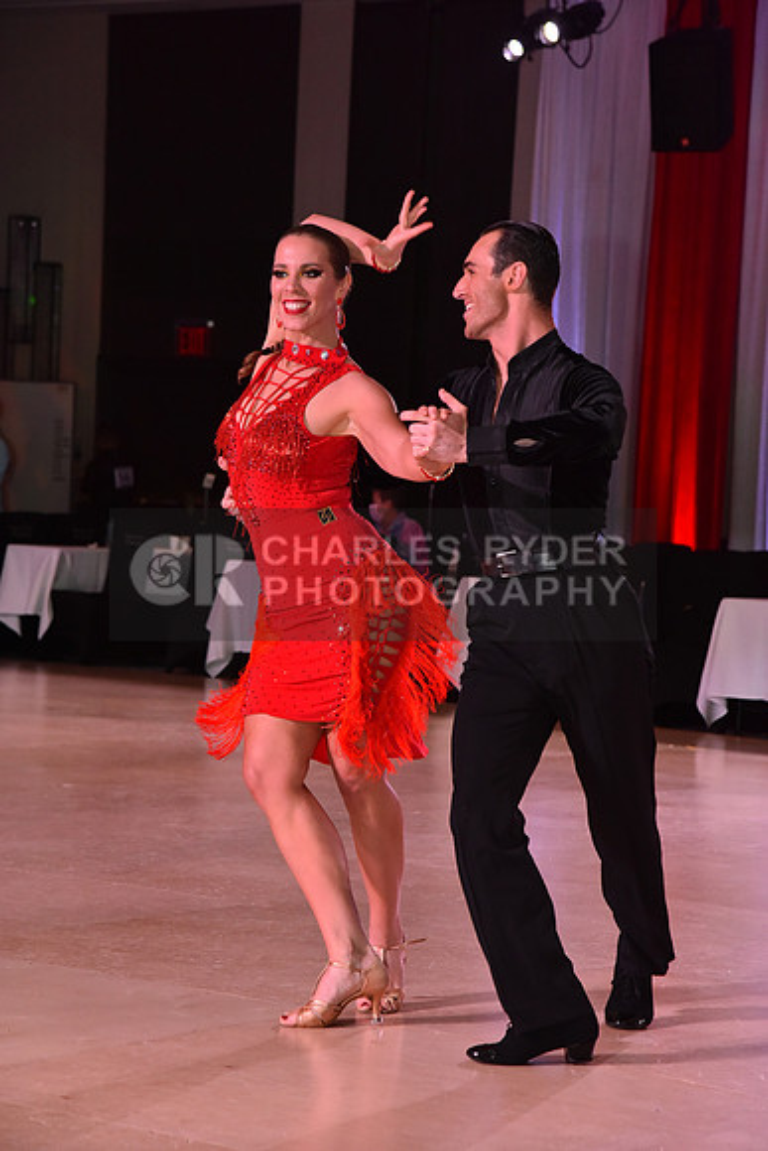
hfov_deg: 14.0
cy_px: 576
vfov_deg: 20.8
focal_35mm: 98
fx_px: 3134
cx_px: 384
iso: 2500
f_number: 7.1
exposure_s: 1/320
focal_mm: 98
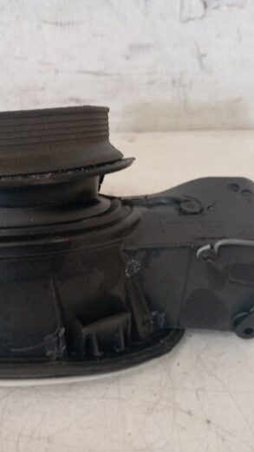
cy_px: 227
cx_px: 68
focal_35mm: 41
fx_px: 492
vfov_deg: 49.4
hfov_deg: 28.6
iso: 396
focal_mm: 4.22
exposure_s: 1/33.3
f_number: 1.8
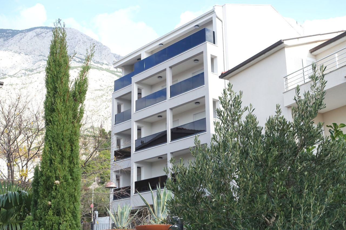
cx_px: 173
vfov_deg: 28.1
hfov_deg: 41.1
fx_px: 461
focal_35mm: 48
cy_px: 115
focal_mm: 17.7
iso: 125
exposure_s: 1/200
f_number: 5.6
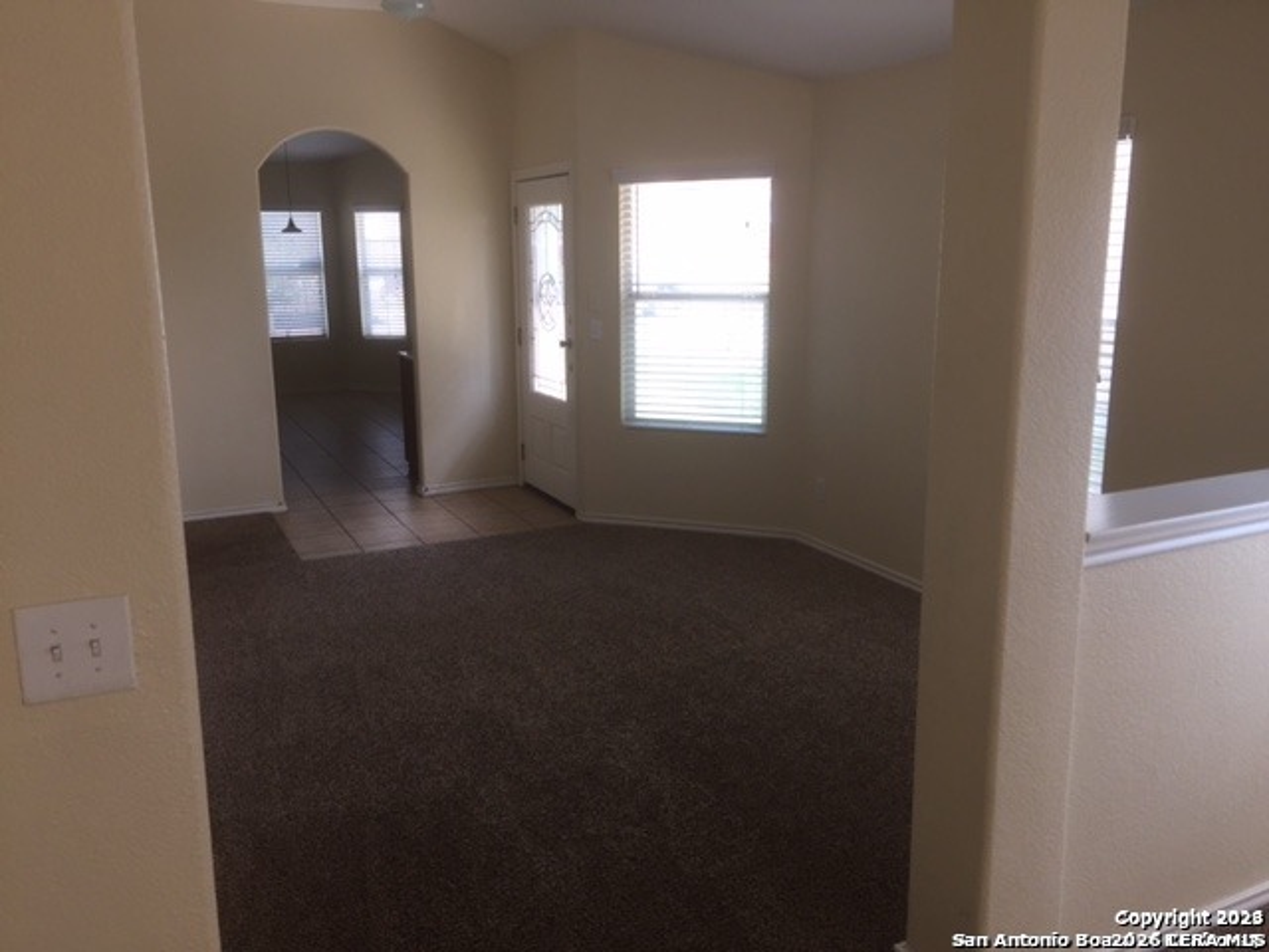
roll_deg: +0.1
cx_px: 634
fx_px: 1063
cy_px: 476
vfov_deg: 48.2
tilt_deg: -11.0
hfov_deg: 61.7
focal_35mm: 29
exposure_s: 1/60
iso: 40
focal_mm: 4.15
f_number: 2.2
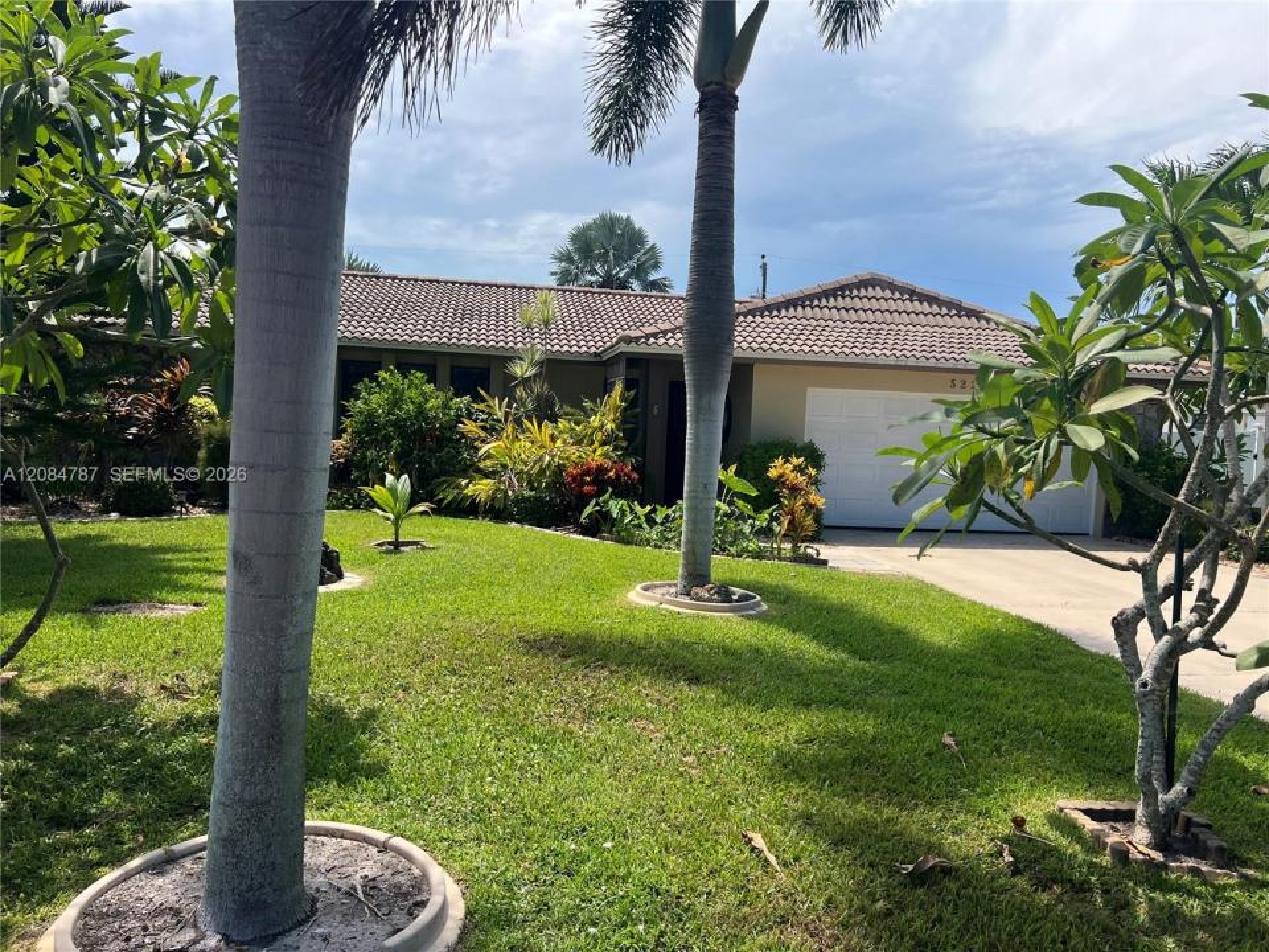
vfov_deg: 53.1
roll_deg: -2.6
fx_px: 953
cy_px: 476
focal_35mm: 26
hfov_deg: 67.3
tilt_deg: -2.8
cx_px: 634
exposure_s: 1/2915
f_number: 1.5
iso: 50
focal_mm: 5.7
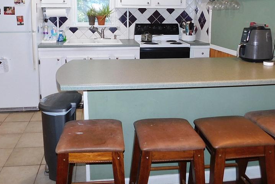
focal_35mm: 34
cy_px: 45
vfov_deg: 37.9
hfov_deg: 55.8
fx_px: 260
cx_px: 129
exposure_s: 1/30
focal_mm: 4
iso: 200
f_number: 3
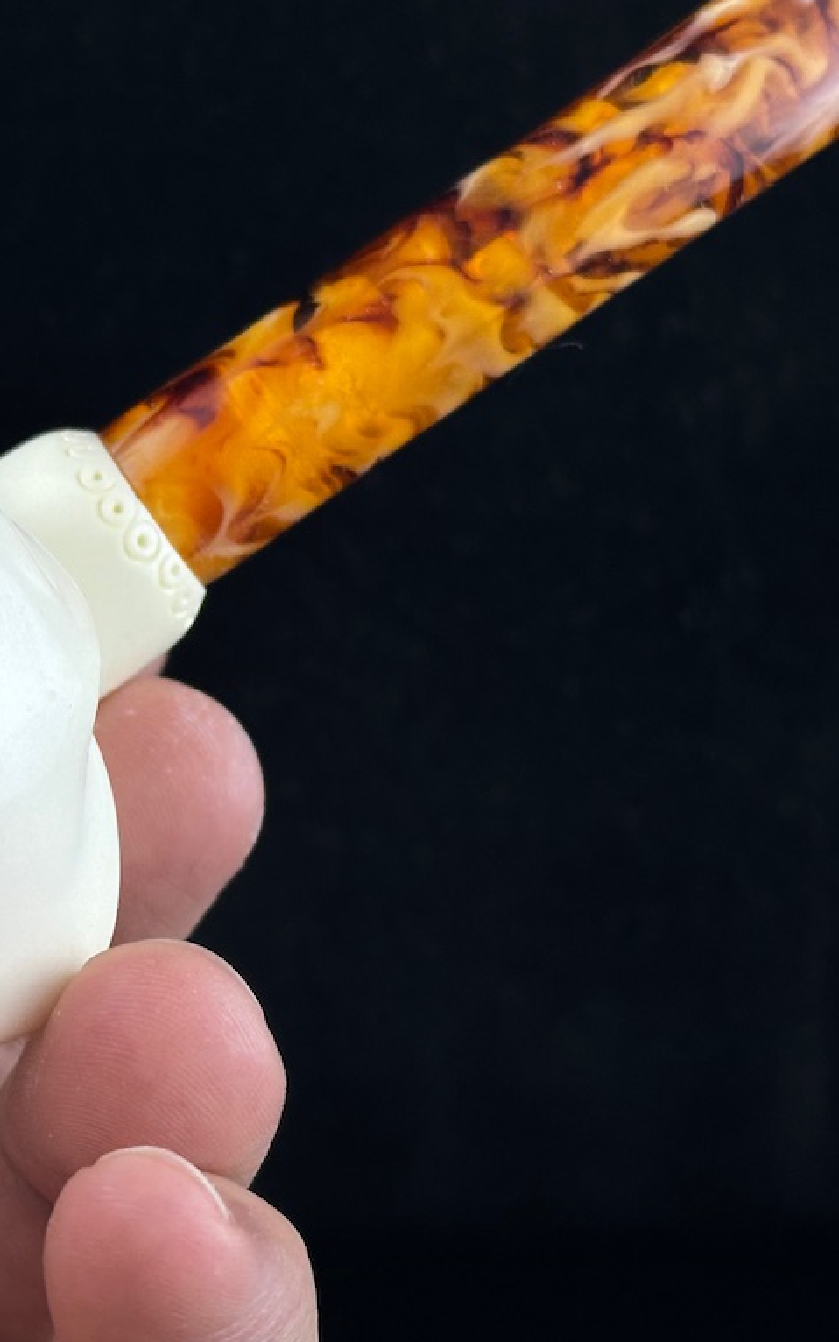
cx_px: 270
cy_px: 534
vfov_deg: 24.3
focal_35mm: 85
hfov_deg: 15.3
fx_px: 3109
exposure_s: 1/555
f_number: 1.78
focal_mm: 6.86
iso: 64
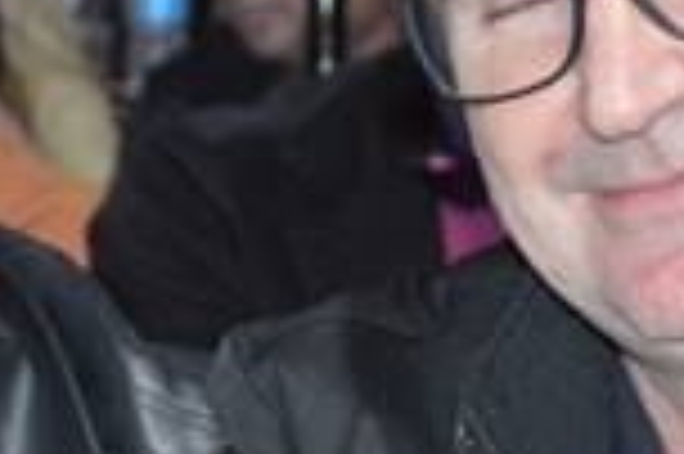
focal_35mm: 238
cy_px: 337
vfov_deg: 5.8
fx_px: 4517
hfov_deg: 8.7
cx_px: 266
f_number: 4.5
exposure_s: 1/60
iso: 3200
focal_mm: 40
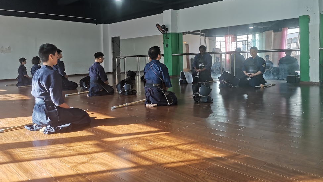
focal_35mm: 29
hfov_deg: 66.1
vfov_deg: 39.8
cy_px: 64
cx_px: 160
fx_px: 248
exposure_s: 1/99.9
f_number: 1.8
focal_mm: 4.75
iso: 64
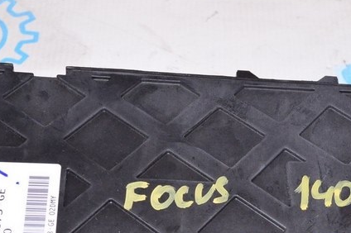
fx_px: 848
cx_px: 214
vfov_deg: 15.2
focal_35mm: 87
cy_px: 270
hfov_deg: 23.4
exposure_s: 1/200
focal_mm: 24
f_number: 8
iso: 1600
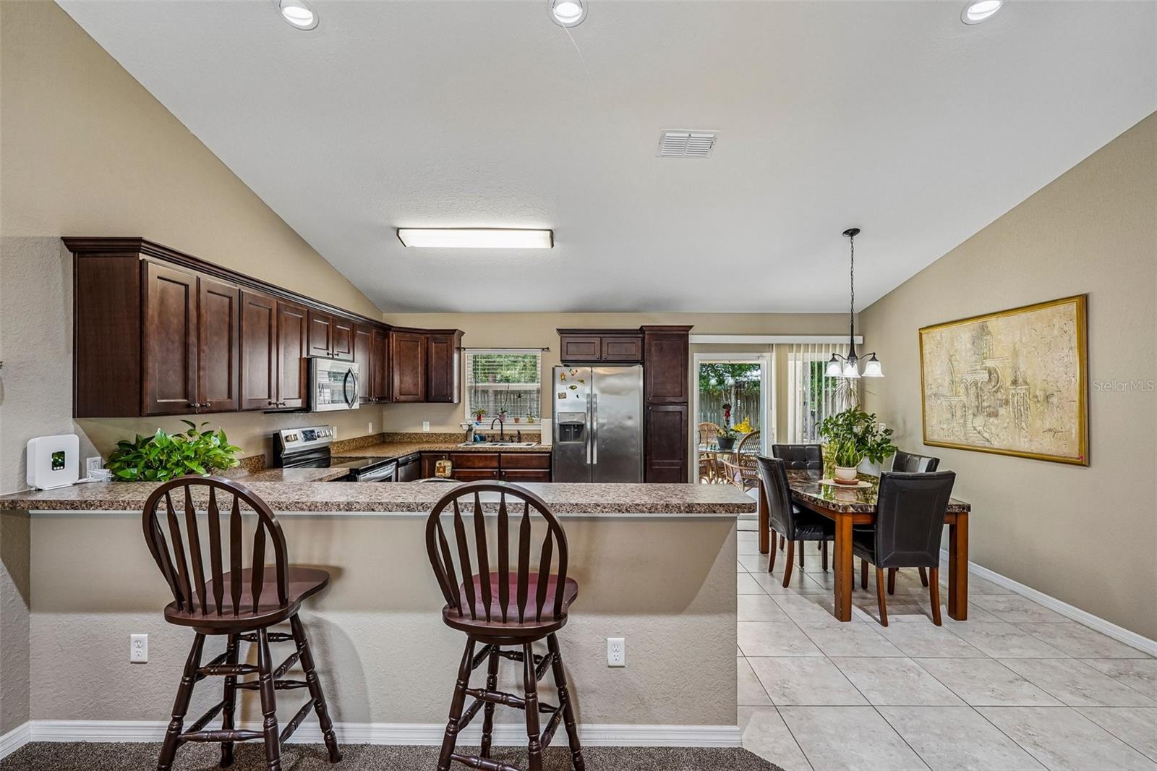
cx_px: 578
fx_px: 514
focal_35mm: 16
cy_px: 386
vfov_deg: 73.7
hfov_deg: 96.7
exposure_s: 1/10
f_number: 8
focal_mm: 16
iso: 400
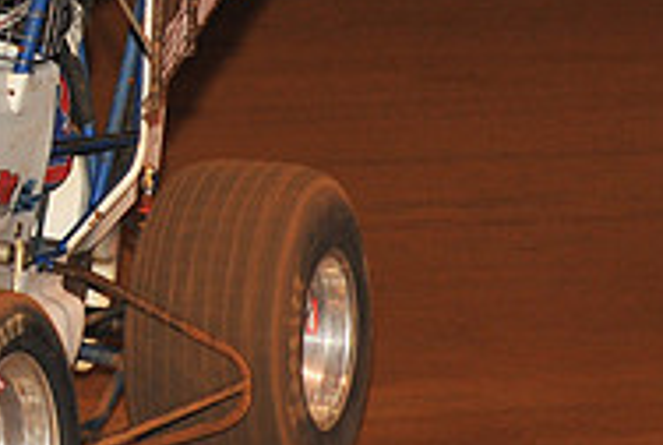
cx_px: -247
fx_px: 6825
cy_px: 41
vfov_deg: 3.7
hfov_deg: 5.5
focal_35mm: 370
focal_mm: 120
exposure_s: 1/320
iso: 1000
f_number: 6.3
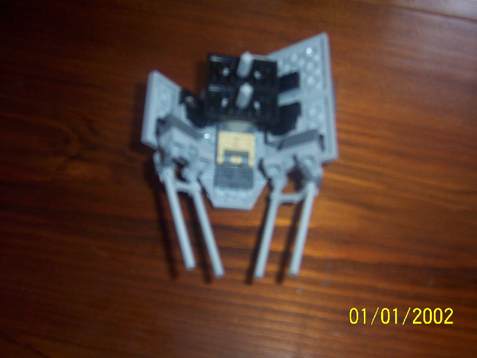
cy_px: 179
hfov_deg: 51.4
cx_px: 238
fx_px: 496
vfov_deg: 39.7
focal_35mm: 36
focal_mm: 5.54
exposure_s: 1/30
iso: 140
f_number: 2.76
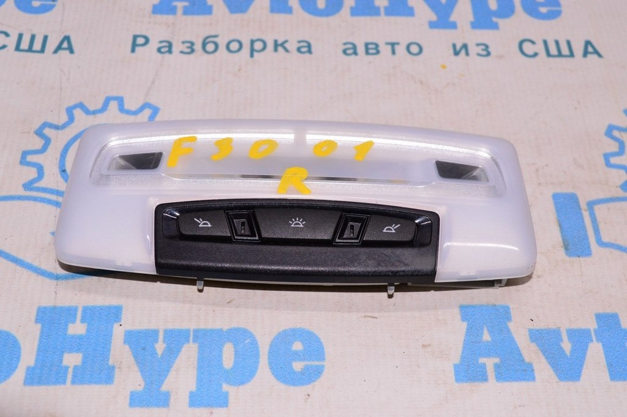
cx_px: 314
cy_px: 208
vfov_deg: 26.4
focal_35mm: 51
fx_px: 888
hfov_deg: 38.9
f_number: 8
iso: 1600
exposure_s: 1/200
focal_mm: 34
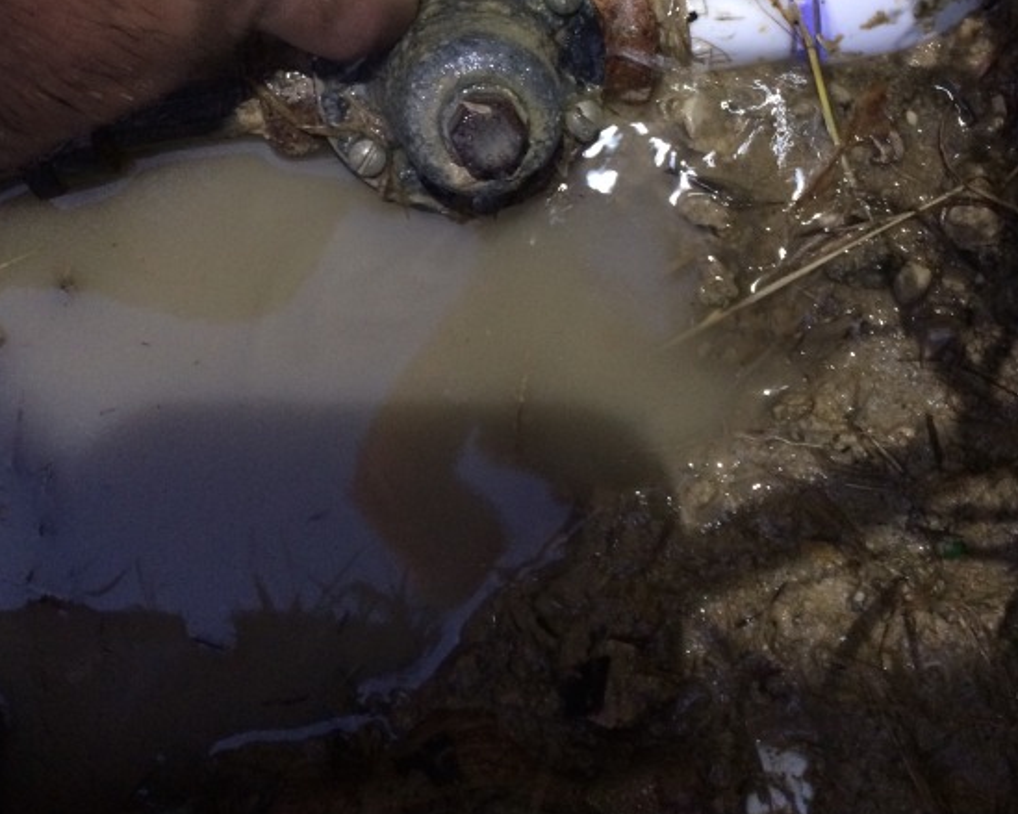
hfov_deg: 42.0
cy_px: 97
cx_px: 456
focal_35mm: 44
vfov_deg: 32.6
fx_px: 1325
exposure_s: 1/24
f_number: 2.2
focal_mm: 4.15
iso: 320
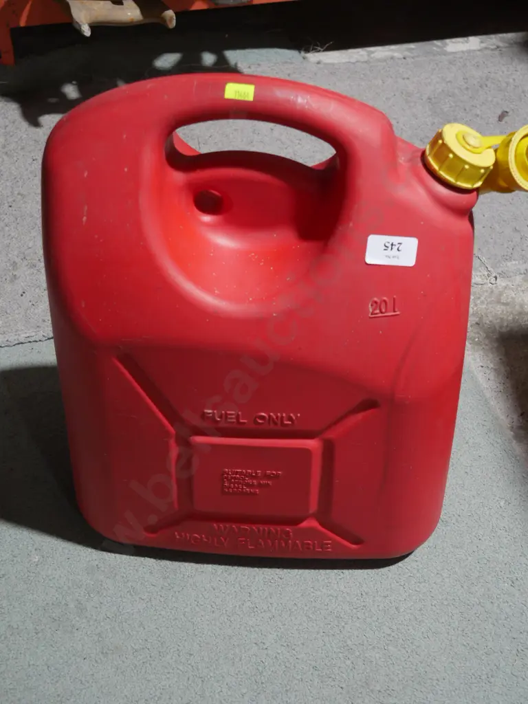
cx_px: 264
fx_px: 1058
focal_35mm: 52
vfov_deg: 36.8
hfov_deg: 28.0
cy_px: 352
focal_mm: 26
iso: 1250
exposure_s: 1/60
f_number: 5.3
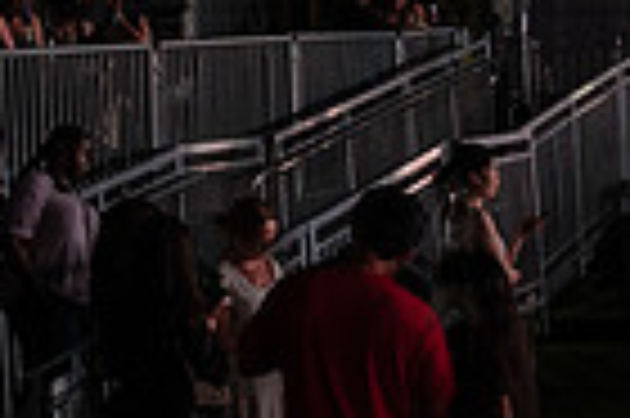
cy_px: 31
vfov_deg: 9.4
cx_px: -130
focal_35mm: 145
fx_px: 2535
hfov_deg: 13.8
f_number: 3.5
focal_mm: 35
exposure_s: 1/160
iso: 3200
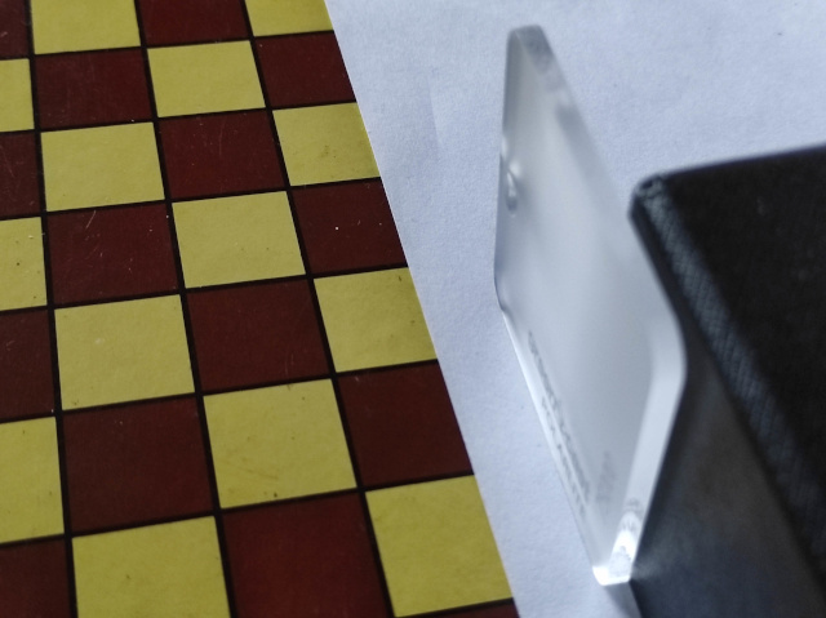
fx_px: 596
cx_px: 413
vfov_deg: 54.8
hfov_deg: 69.4
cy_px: 309
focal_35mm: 25
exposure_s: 1/20
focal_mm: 5.43
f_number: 1.89
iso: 609
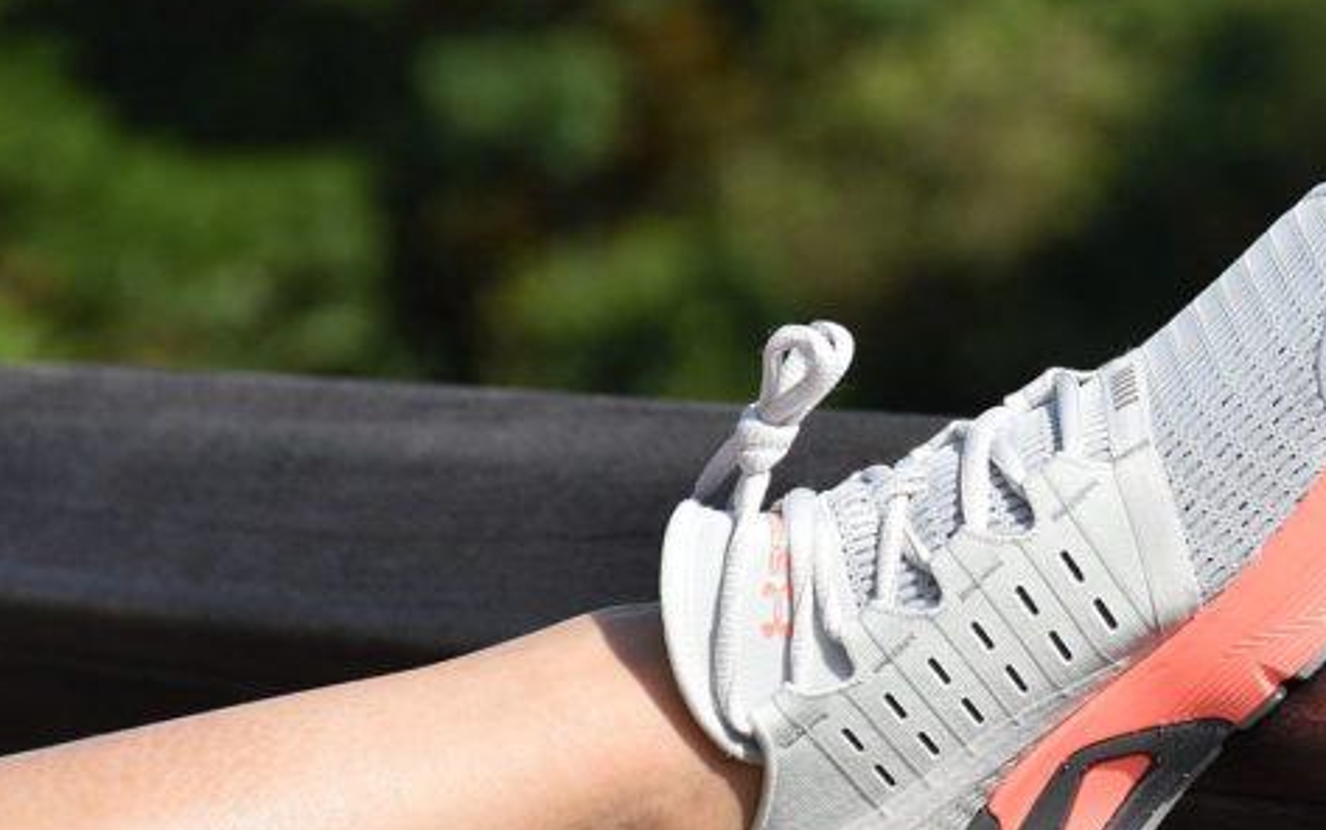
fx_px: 10773
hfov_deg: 7.0
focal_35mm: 298
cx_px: 1421
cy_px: 562
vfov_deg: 4.4
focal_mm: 90
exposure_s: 1/1250
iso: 200
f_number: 5.6
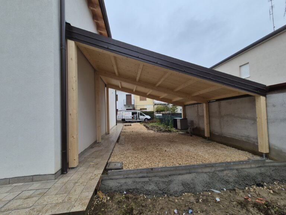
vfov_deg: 89.9
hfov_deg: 106.2
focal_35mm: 13
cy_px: 108
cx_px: 143
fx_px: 107
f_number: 2.2
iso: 125
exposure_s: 1/359
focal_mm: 2.2
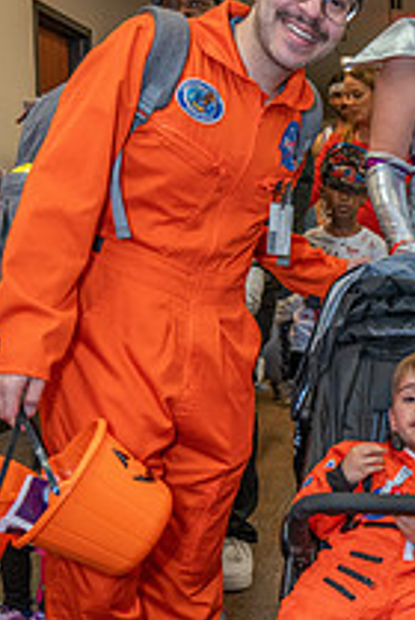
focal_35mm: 58
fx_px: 1000
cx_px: 436
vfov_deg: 34.2
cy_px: 392
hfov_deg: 22.4
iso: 2500
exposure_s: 1/160
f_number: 4
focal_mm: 27
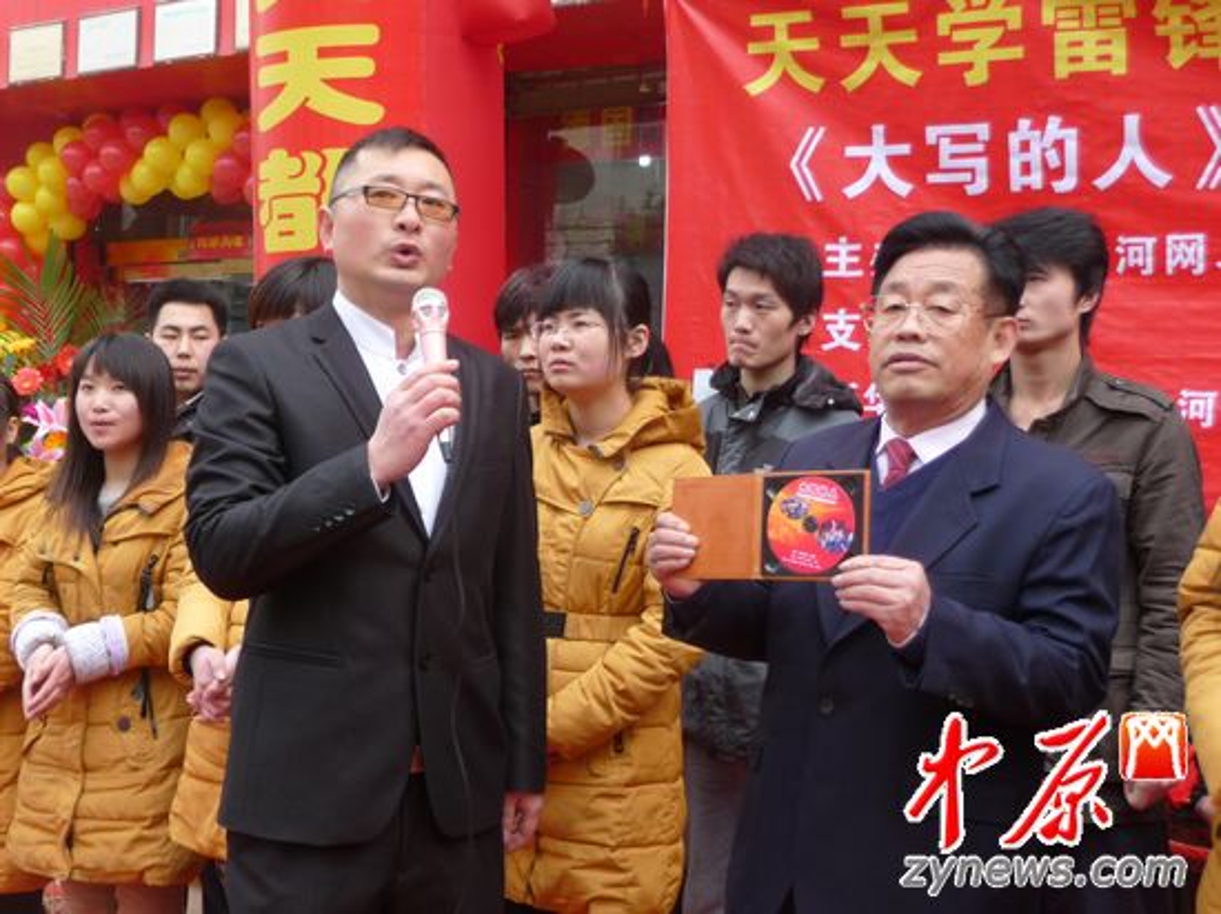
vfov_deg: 29.1
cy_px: 457
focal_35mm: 50
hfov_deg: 38.2
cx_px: 610
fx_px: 1763
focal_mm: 8.5
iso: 100
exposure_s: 1/100
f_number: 4.2
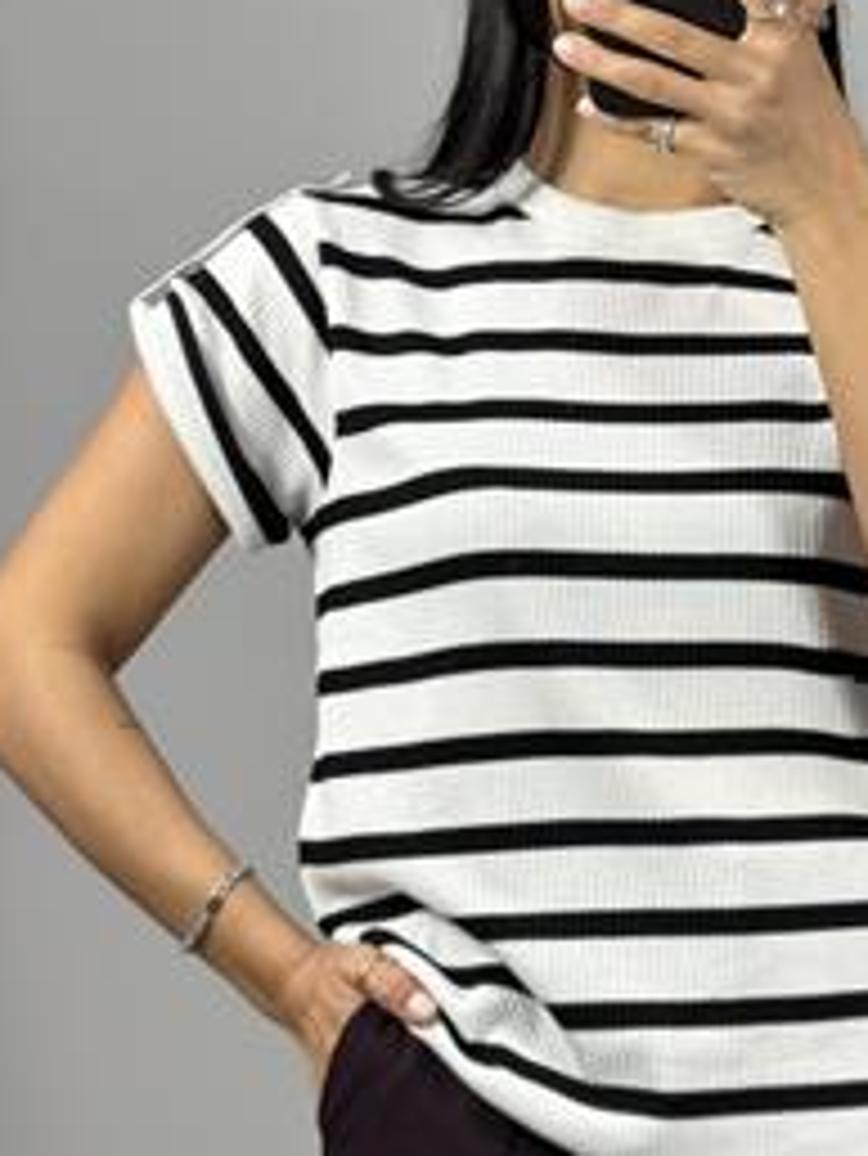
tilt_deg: -28.6
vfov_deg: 25.3
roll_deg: -2.0
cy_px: 506
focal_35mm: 77
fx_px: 2572
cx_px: 652
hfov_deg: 19.0
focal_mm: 6.86
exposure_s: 1/100
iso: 64
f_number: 1.78
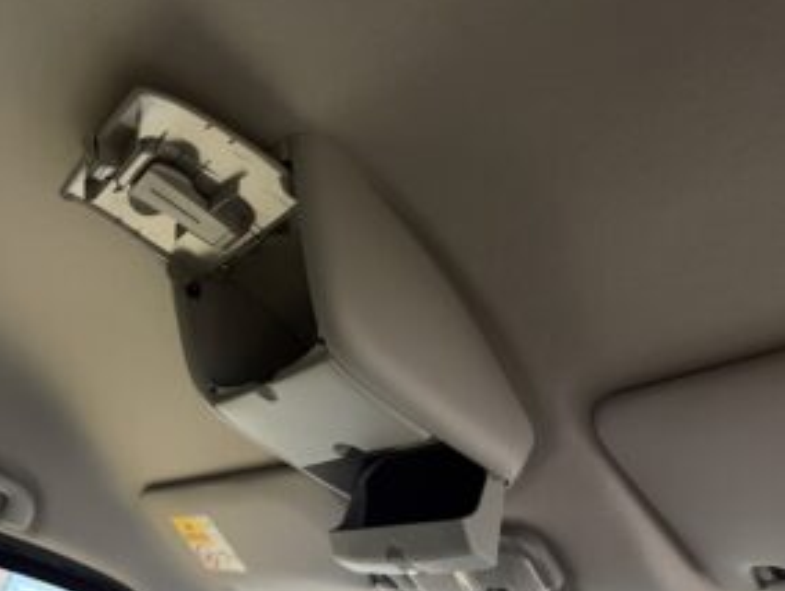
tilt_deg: +28.6
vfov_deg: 44.3
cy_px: 300
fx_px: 727
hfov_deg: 56.2
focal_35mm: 32
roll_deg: -12.2
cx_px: 304
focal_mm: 5.96
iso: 640
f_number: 1.6
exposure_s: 1/25
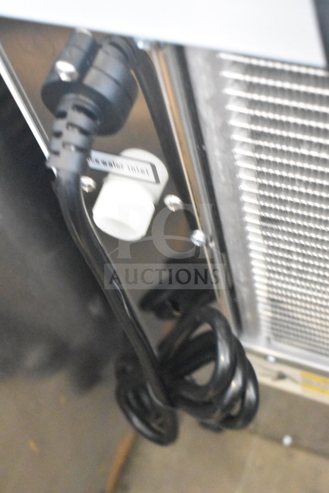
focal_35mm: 52
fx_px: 720
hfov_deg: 25.8
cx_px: 164
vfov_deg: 37.9
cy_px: 246
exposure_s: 1/60
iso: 16000
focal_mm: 35
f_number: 4.5
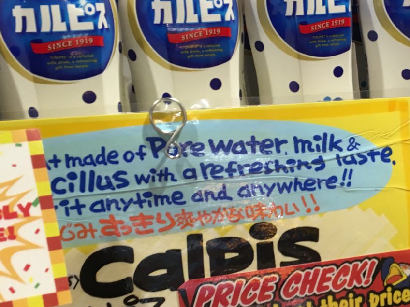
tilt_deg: -20.4
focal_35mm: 70
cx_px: 372
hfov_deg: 26.8
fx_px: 829
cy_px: 230
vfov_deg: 20.8
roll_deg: +3.6
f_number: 2.2
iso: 80
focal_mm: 4.15
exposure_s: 1/33
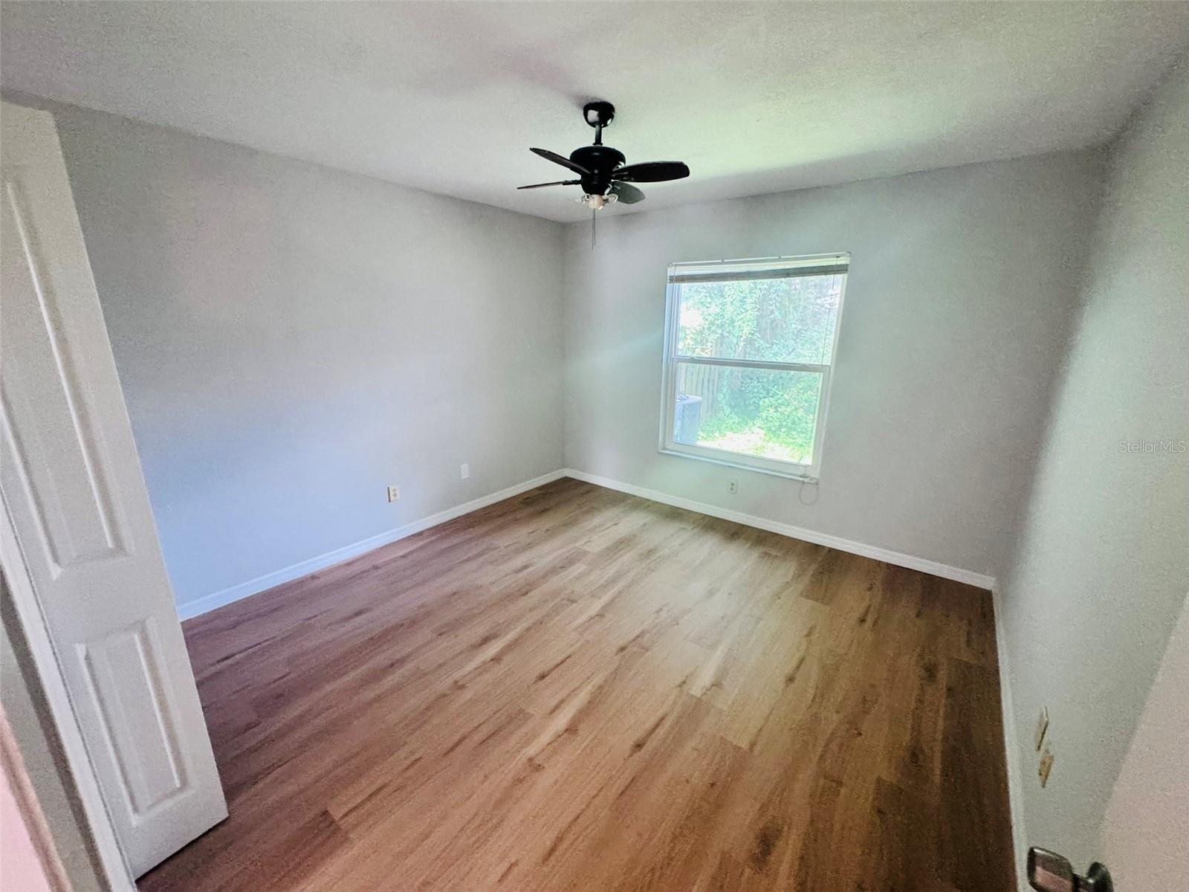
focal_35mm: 14
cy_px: 446
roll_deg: -0.4
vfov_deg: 85.7
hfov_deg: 102.1
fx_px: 481
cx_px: 594
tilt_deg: -15.2
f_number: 2.2
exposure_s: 1/60
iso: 640
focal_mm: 2.22
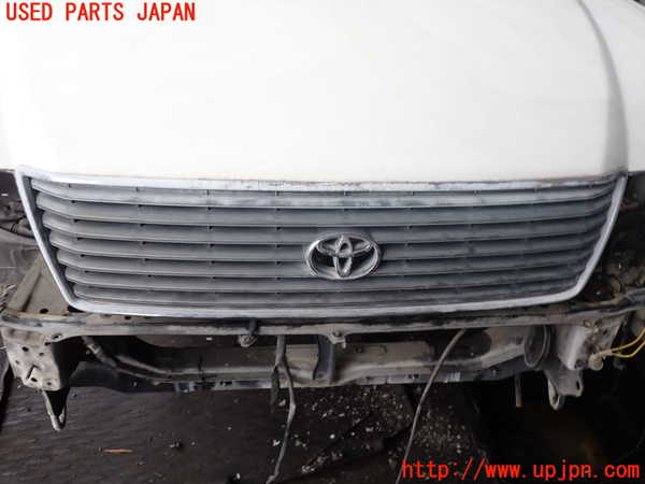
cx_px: 322
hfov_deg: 60.0
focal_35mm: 30
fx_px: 559
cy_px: 242
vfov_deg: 46.8
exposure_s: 1/160
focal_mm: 5.4
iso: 100
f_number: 2.3
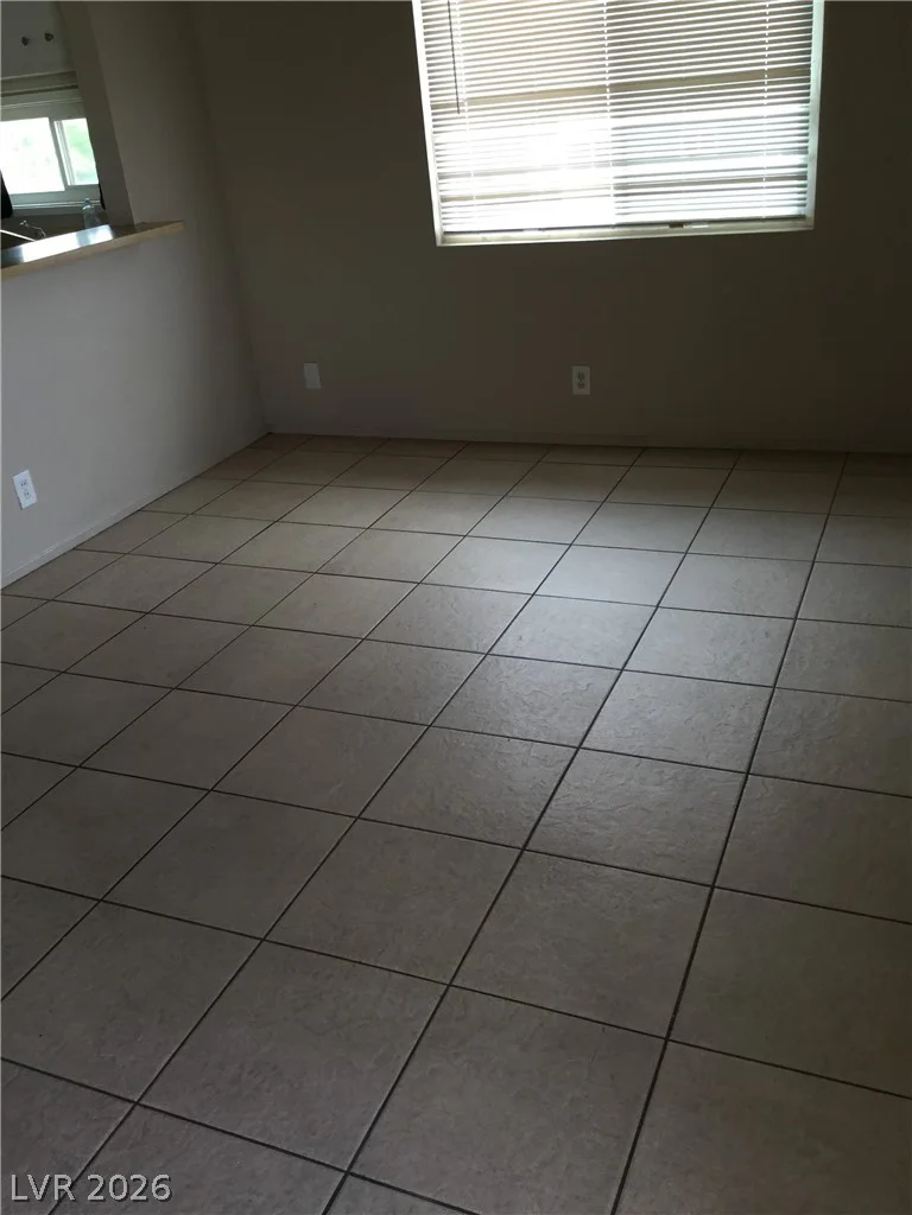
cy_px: 608
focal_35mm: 31
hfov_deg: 45.4
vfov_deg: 58.4
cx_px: 456
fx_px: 1089
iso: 25
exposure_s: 1/40
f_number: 2.4
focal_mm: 3.3
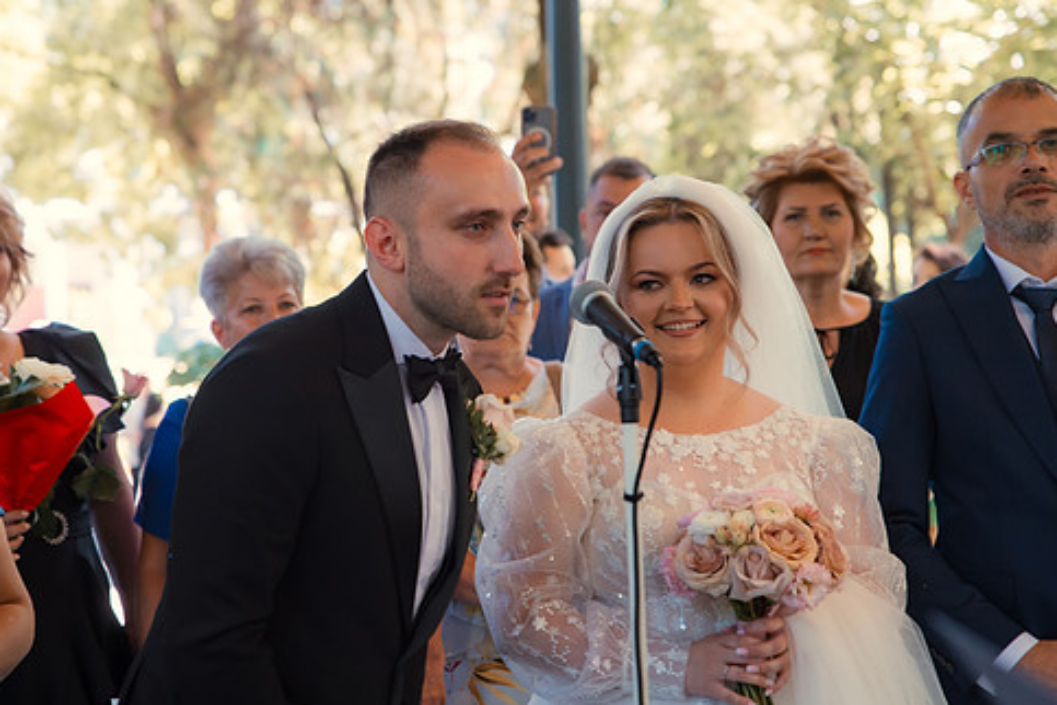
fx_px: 2466
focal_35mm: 84
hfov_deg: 24.2
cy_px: 352
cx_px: 468
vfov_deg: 16.3
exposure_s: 1/125
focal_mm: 70
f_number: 3.5
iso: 500
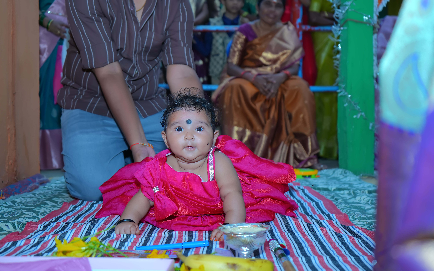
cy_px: 127
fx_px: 509
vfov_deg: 29.9
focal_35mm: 43
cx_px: 216
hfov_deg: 46.2
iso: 250
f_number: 4.5
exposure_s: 1/200
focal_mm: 42
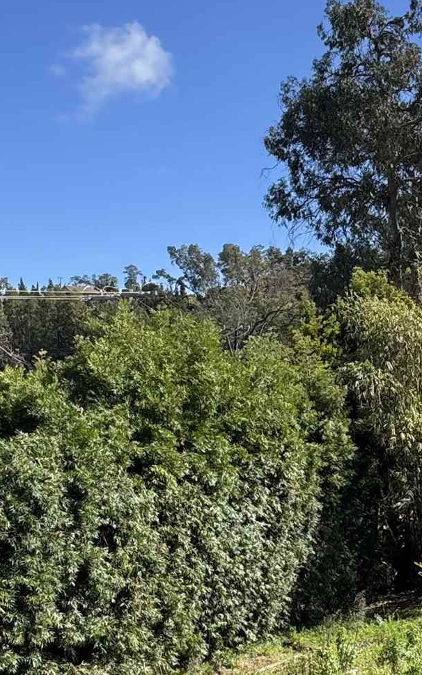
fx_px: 865
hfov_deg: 26.9
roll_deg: -1.2
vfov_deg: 42.6
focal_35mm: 47
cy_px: 331
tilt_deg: +3.6
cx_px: 333
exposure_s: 1/1063
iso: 40
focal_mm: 2.22
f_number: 2.2
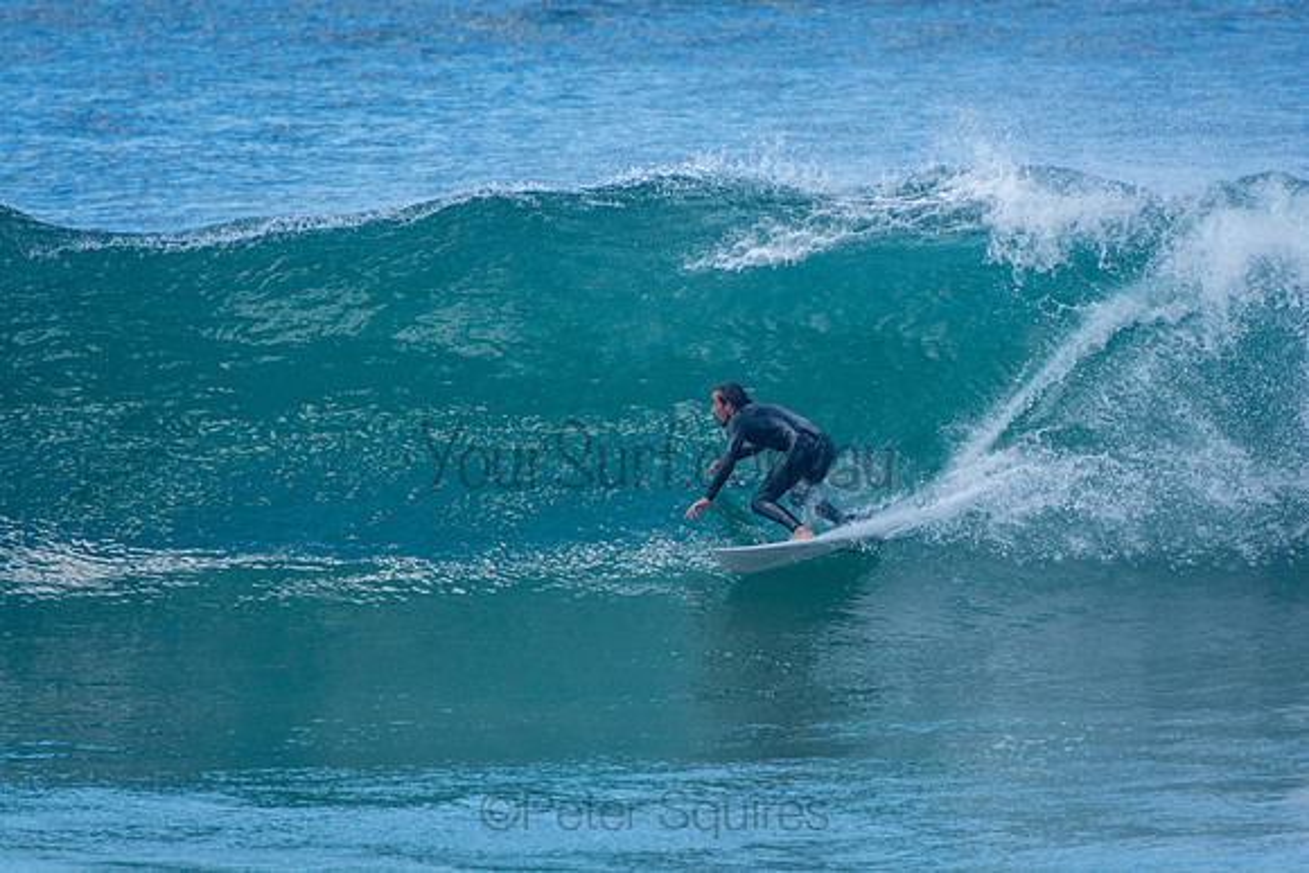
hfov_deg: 3.4
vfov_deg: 2.3
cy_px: 436
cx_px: 654
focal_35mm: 600
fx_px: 21821
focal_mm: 400
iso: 720
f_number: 5.6
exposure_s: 1/2000
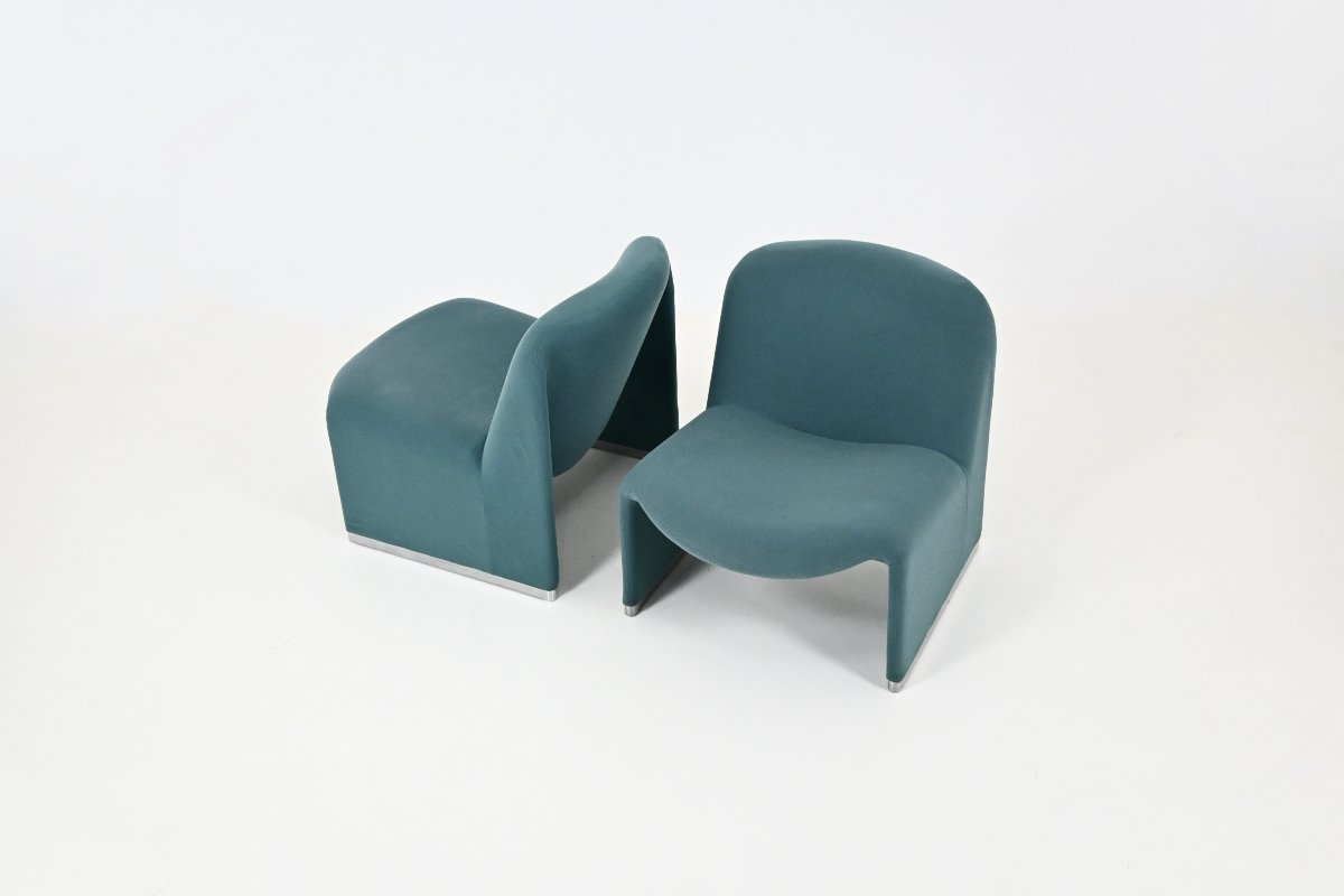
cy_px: 448
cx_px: 672
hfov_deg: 51.3
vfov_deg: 35.5
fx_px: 1400
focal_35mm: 38
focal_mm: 25
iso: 2500
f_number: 3.8
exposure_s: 1/125
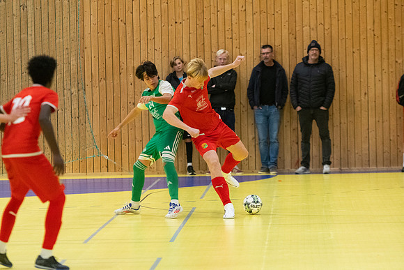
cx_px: 202
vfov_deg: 5.2
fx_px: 2946
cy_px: 135
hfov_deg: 7.8
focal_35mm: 262
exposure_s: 1/640
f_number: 3.2
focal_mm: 175
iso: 5600
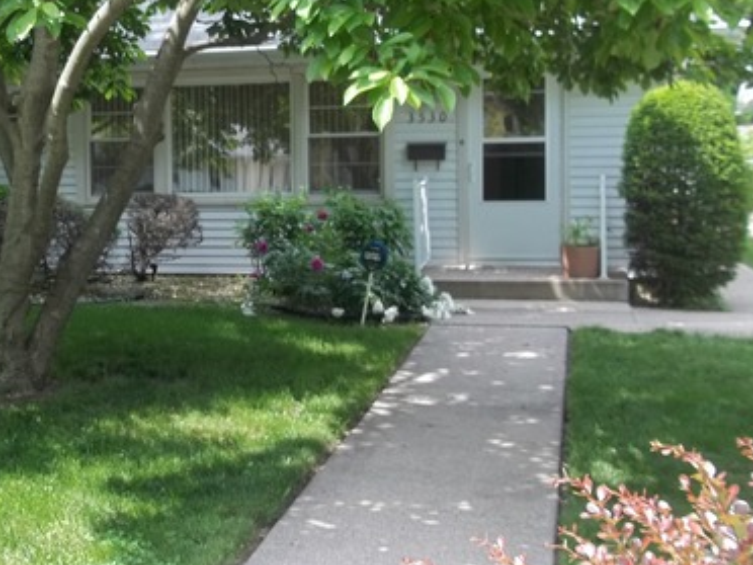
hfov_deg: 33.8
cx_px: 138
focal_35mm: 55
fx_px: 1196
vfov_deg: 26.5
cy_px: 215
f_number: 2.9
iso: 80
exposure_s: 1/200
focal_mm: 5.7
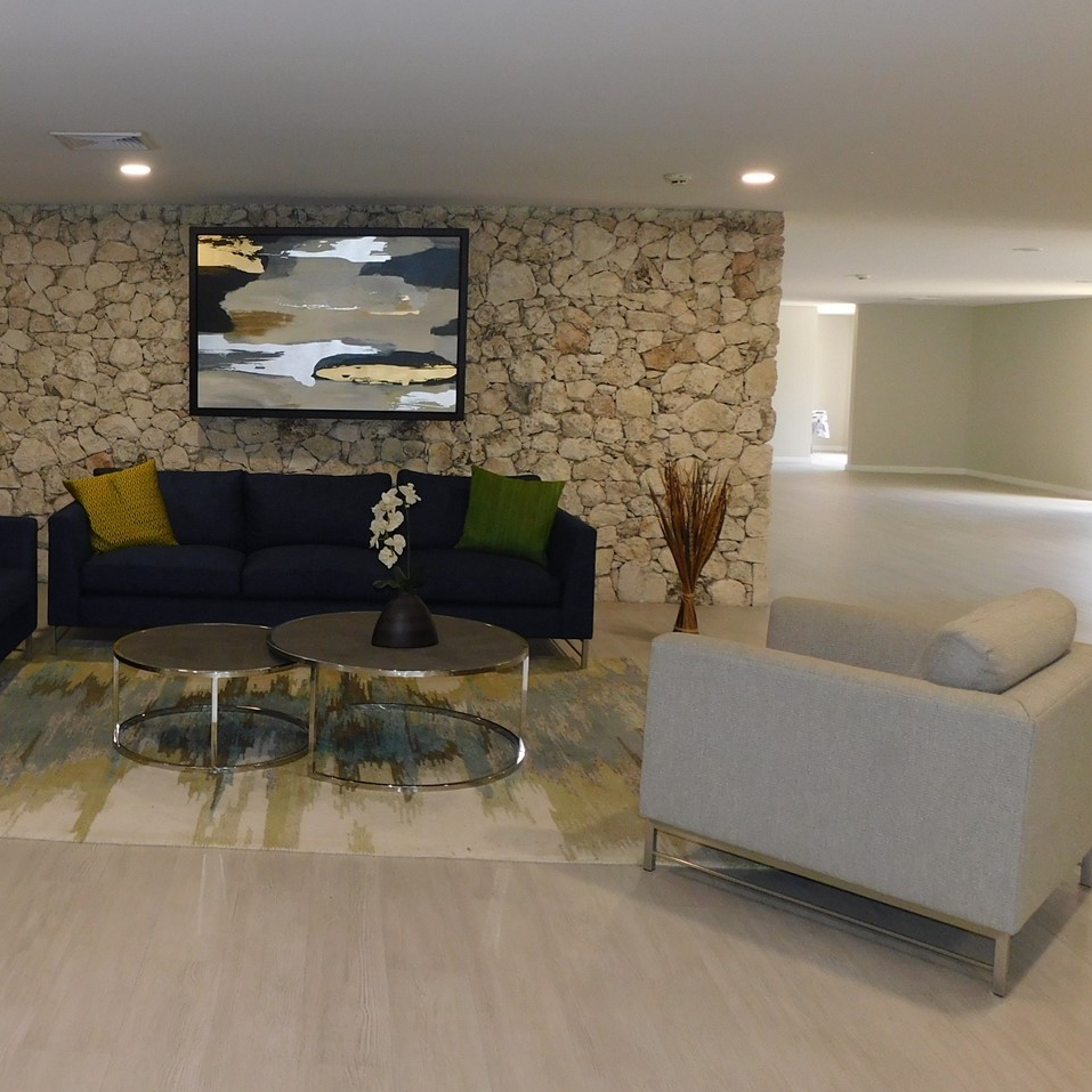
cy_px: 439
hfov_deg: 46.6
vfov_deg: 48.2
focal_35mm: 34
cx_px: 264
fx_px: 1213
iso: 200
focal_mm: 4
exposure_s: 1/30
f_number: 3
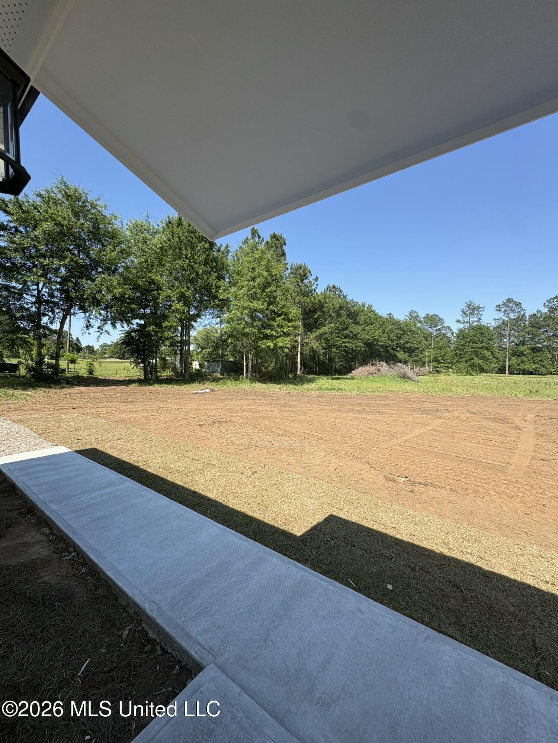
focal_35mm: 14
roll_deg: -2.1
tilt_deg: -0.9
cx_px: 279
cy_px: 372
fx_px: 301
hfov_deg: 85.7
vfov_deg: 102.1
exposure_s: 1/1178
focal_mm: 2.22
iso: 40
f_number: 2.2
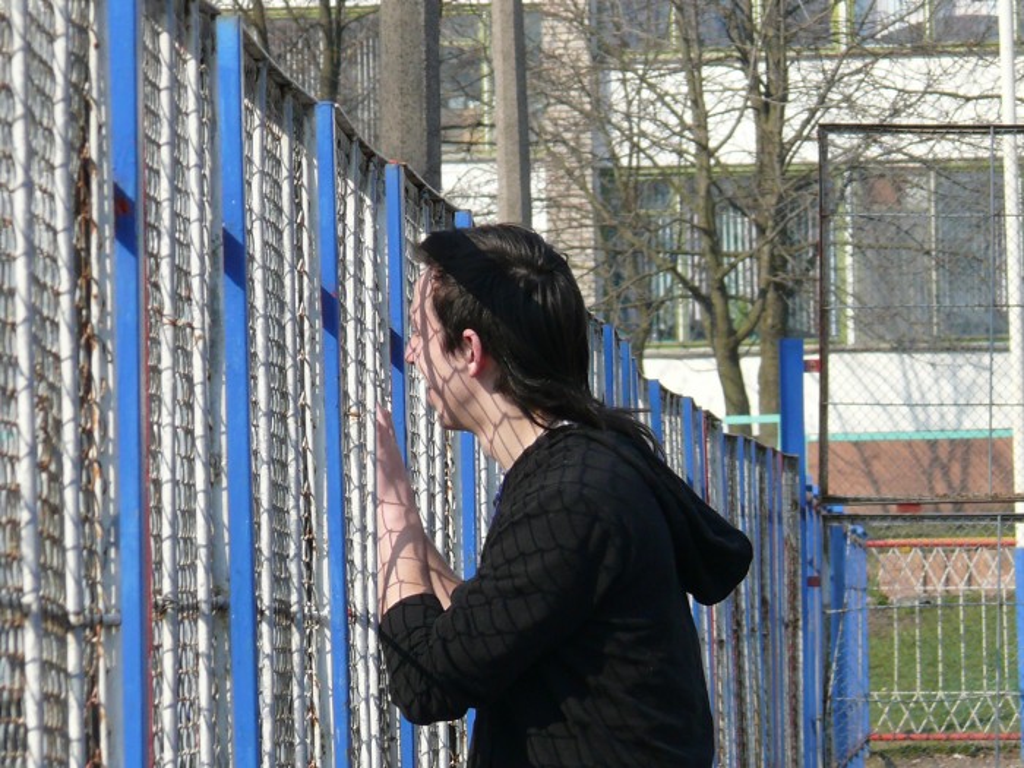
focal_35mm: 397
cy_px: 384
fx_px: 11744
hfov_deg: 5.0
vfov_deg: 3.7
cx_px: 512
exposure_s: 1/320
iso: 100
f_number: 5.6
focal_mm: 47.1
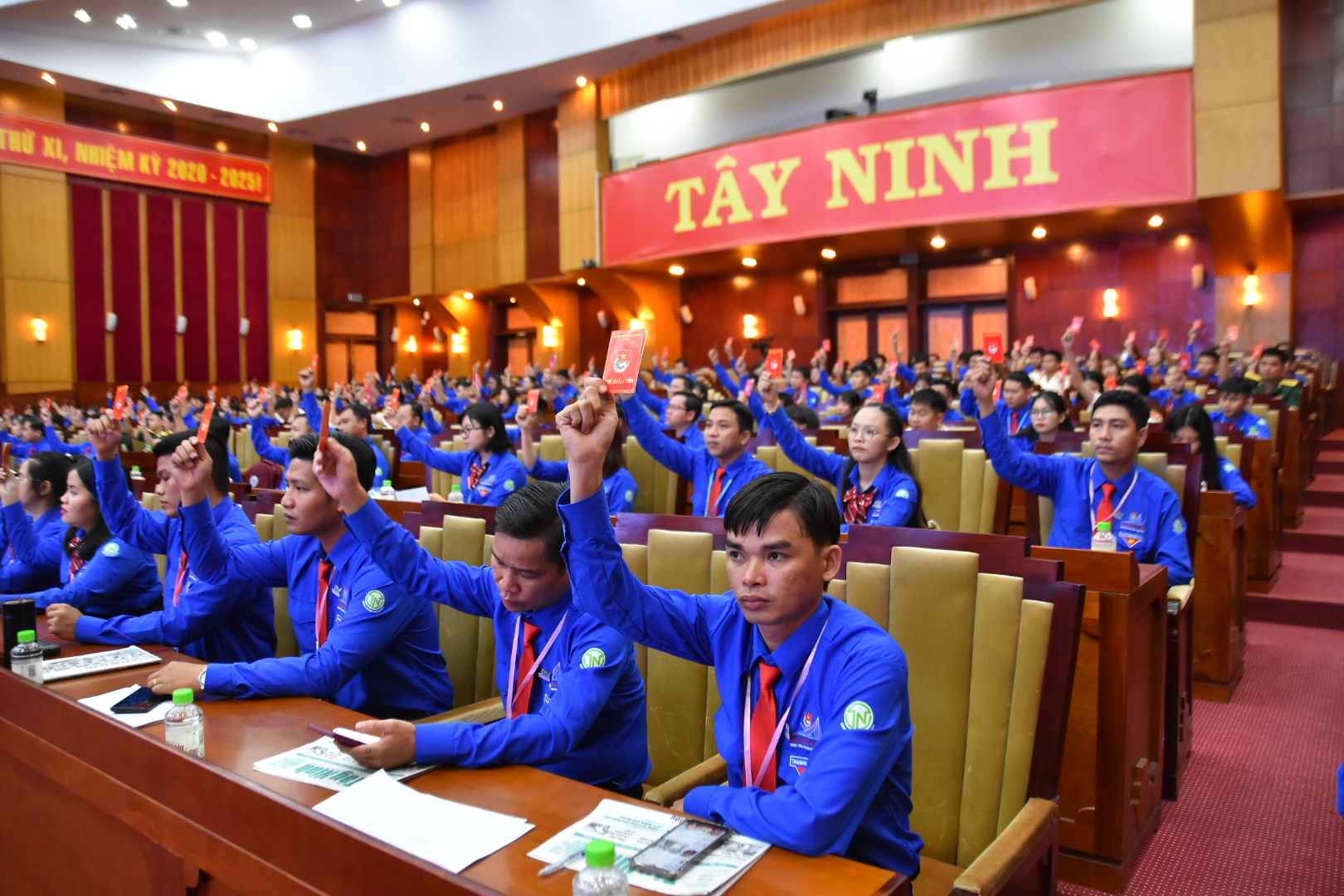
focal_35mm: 26
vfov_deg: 50.4
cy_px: 448
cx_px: 672
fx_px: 952
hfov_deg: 70.4
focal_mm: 17
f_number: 2.8
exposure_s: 1/125
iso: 1800
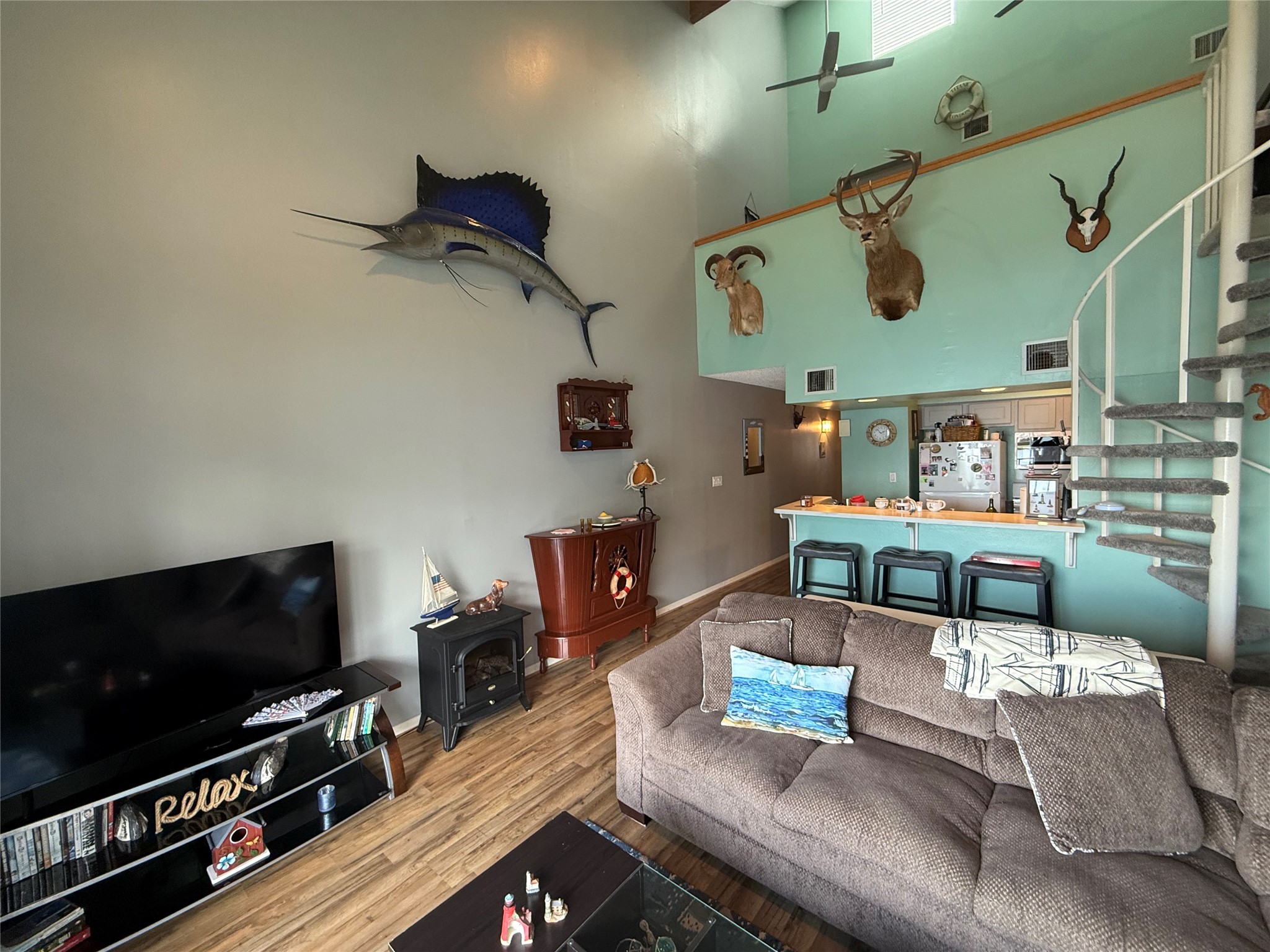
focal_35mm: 14
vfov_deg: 85.7
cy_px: 476
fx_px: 514
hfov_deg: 102.1
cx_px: 635
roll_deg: +1.4
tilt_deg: -1.9
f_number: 2.2
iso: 250
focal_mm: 2.22
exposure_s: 1/60
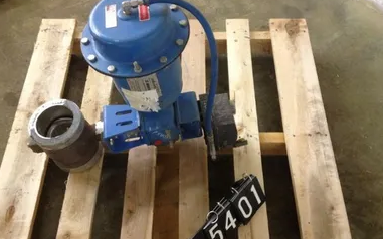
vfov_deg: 32.7
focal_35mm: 39
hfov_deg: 50.4
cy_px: 128
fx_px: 407
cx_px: 187
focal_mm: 4.28
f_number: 2.4
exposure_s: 1/20
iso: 250
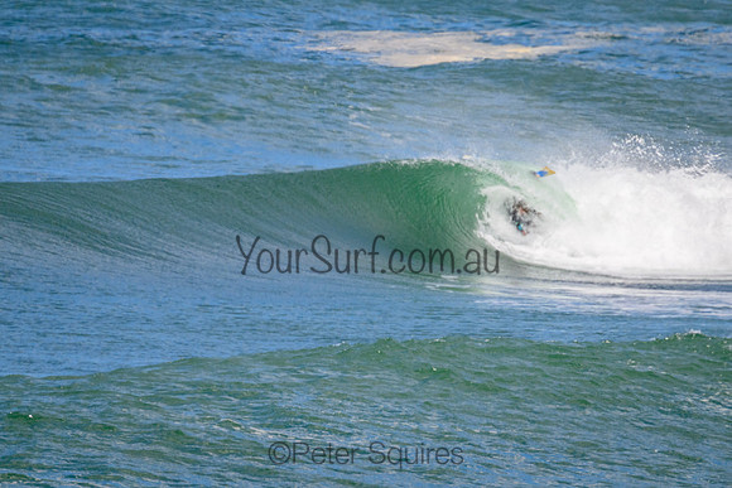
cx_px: 364
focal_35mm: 1101
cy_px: 262
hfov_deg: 1.9
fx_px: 22385
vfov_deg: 1.3
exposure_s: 1/2000
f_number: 11
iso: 900
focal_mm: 800
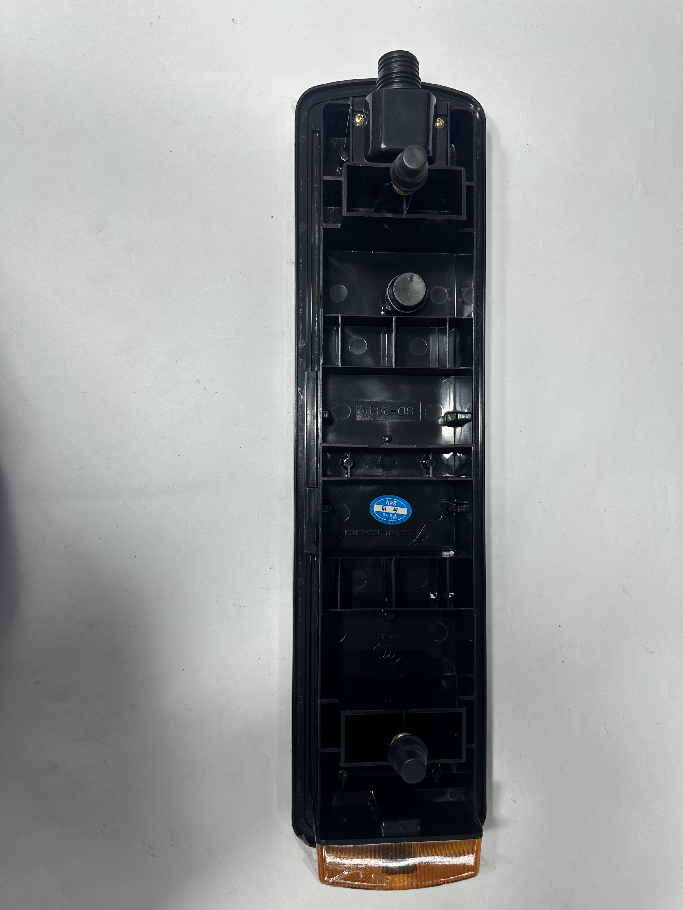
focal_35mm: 24
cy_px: 455
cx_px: 342
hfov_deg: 56.8
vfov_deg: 71.6
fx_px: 631
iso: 50
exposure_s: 1/100
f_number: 1.78
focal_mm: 6.86
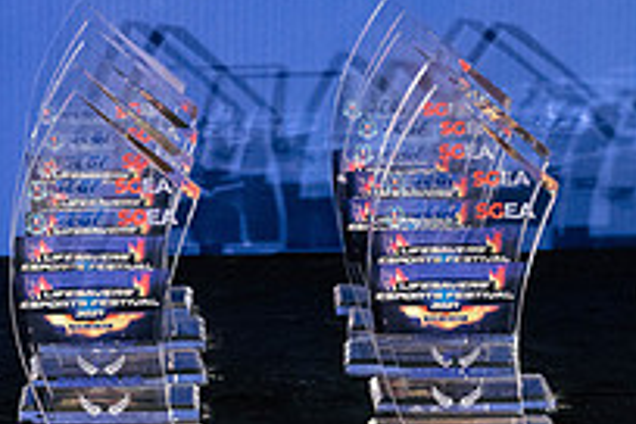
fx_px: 3162
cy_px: 161
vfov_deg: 7.7
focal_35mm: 179
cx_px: 147
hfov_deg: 11.5
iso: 4000
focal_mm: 63
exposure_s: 1/100
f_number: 5.6
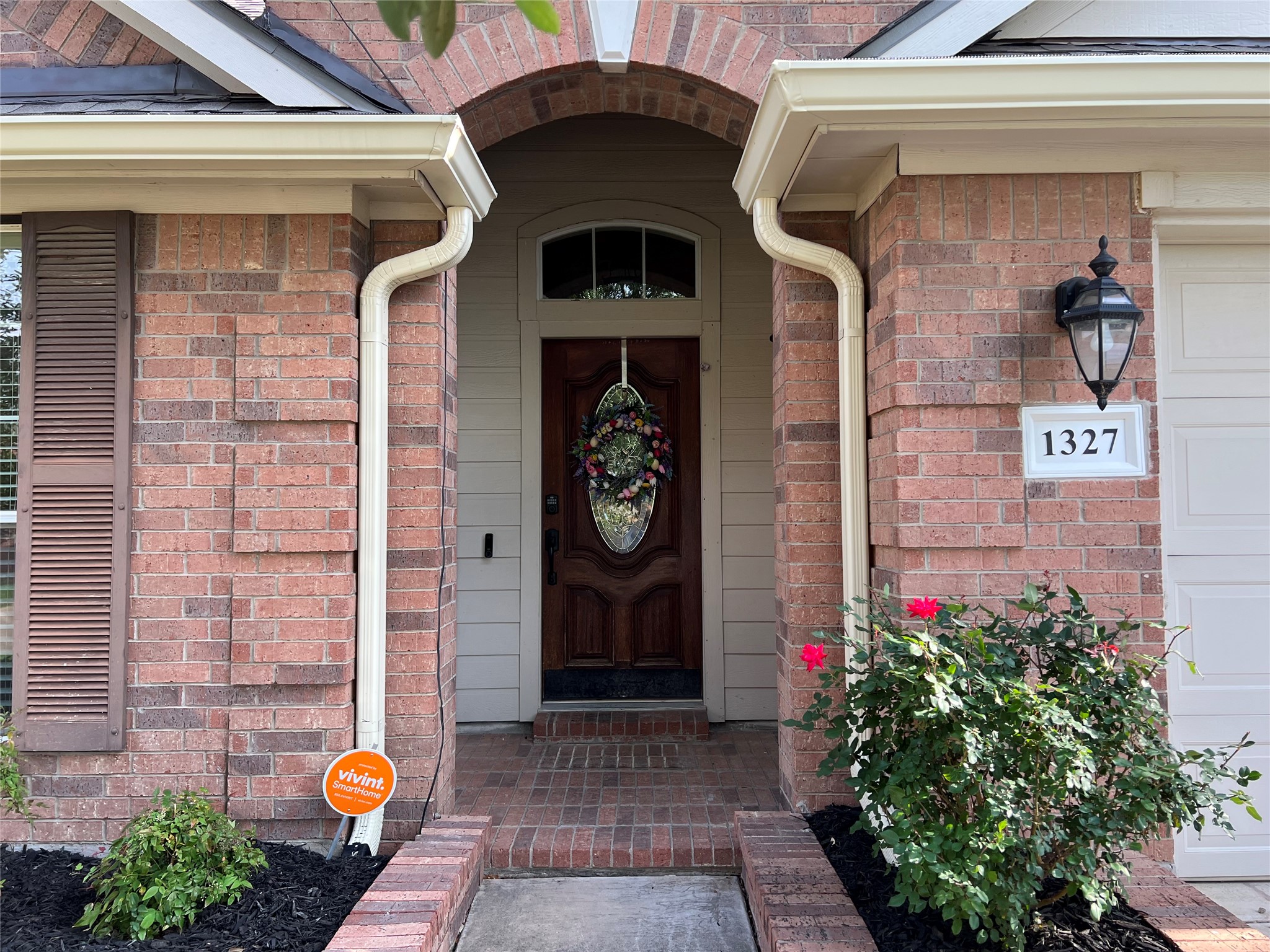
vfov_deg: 53.1
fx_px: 954
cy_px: 476
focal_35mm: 26
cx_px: 635
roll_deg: +0.4
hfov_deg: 67.3
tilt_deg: +4.0
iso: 50
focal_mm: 5.7
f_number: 1.5
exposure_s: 1/353
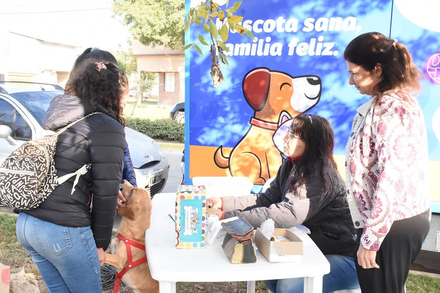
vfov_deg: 34.2
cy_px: 146
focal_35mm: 39
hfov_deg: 49.6
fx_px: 476
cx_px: 220
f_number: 11
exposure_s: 1/250
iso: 1600
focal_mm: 26
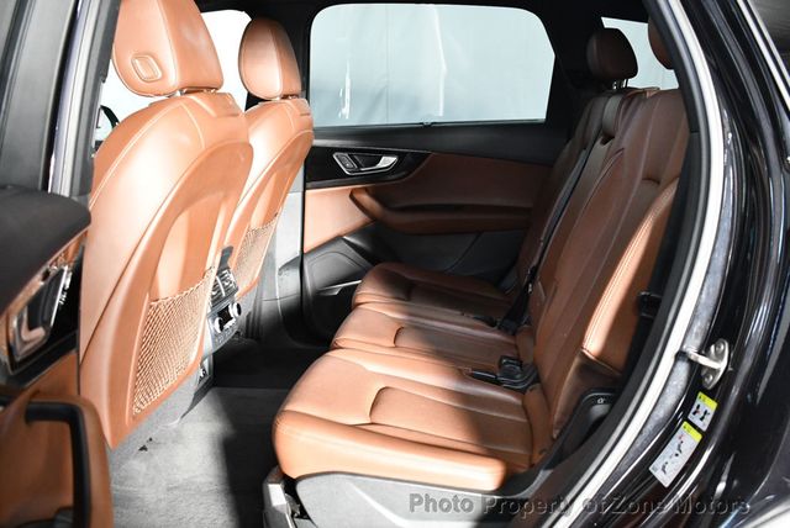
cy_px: 264
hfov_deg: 53.1
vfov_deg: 36.9
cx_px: 395
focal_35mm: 36
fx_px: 791
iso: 2000
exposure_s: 1/125
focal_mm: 18
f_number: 3.5
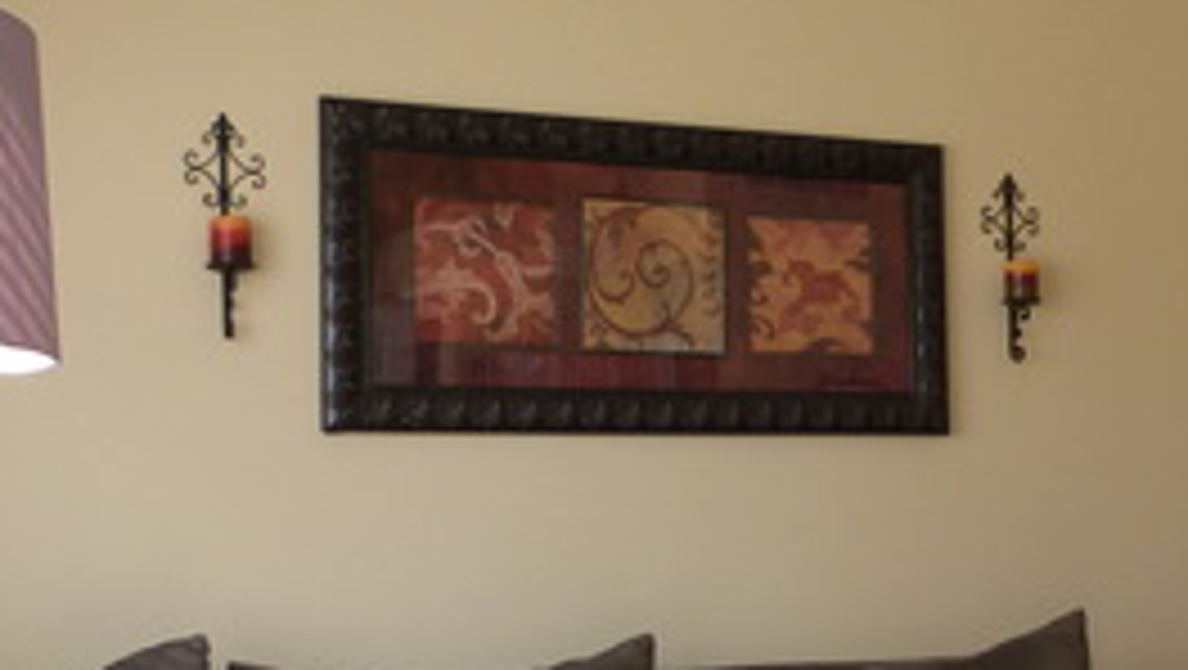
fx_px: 2081
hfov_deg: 30.8
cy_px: 436
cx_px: 999
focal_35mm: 66
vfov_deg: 18.3
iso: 125
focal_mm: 4.5
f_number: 2.8
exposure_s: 1/60
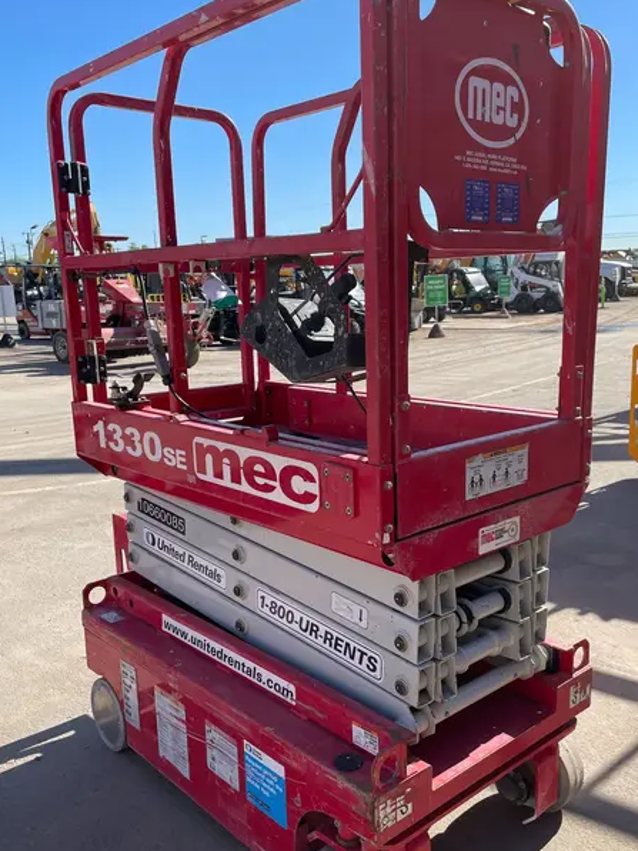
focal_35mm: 32
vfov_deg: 56.8
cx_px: 340
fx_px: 786
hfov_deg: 44.1
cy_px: 456
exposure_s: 1/2053
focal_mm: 4.2
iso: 32
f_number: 1.6
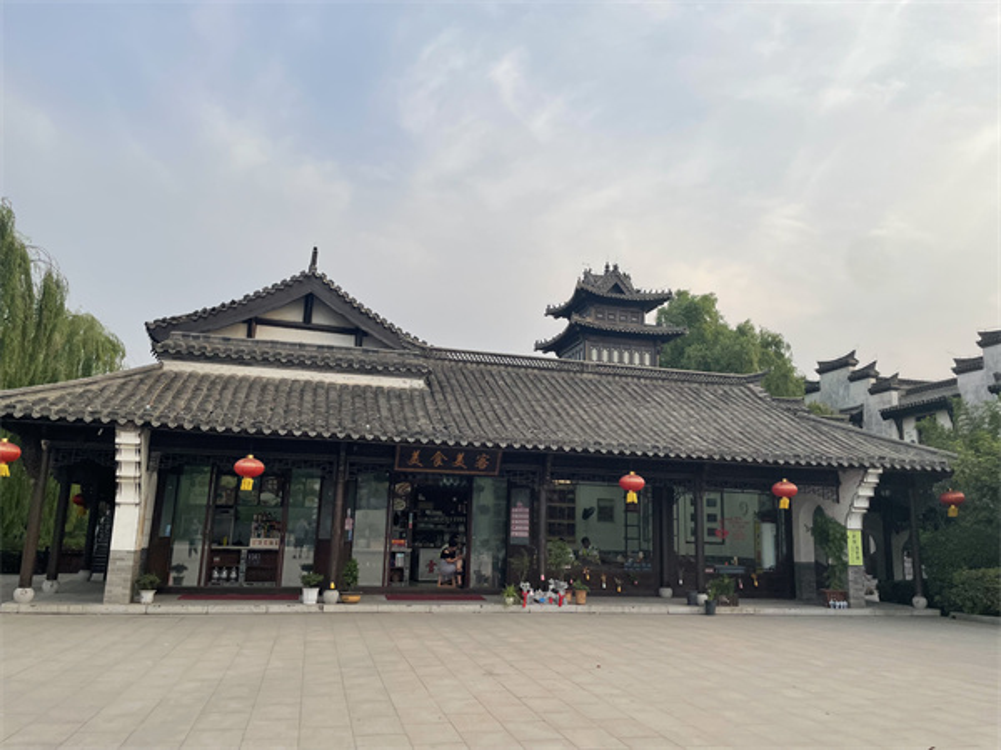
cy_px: 375
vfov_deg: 53.1
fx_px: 752
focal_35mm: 26
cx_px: 500
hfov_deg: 67.3
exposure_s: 1/729
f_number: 1.6
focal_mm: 4.2
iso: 32
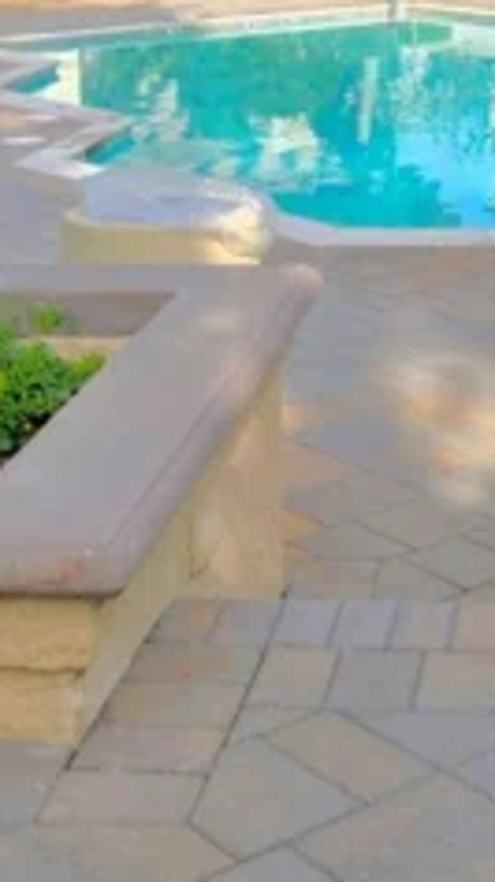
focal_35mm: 79
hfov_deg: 14.9
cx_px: 553
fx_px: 1847
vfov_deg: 25.2
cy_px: -56
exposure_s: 1/1538
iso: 25
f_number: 1.8
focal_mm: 5.4
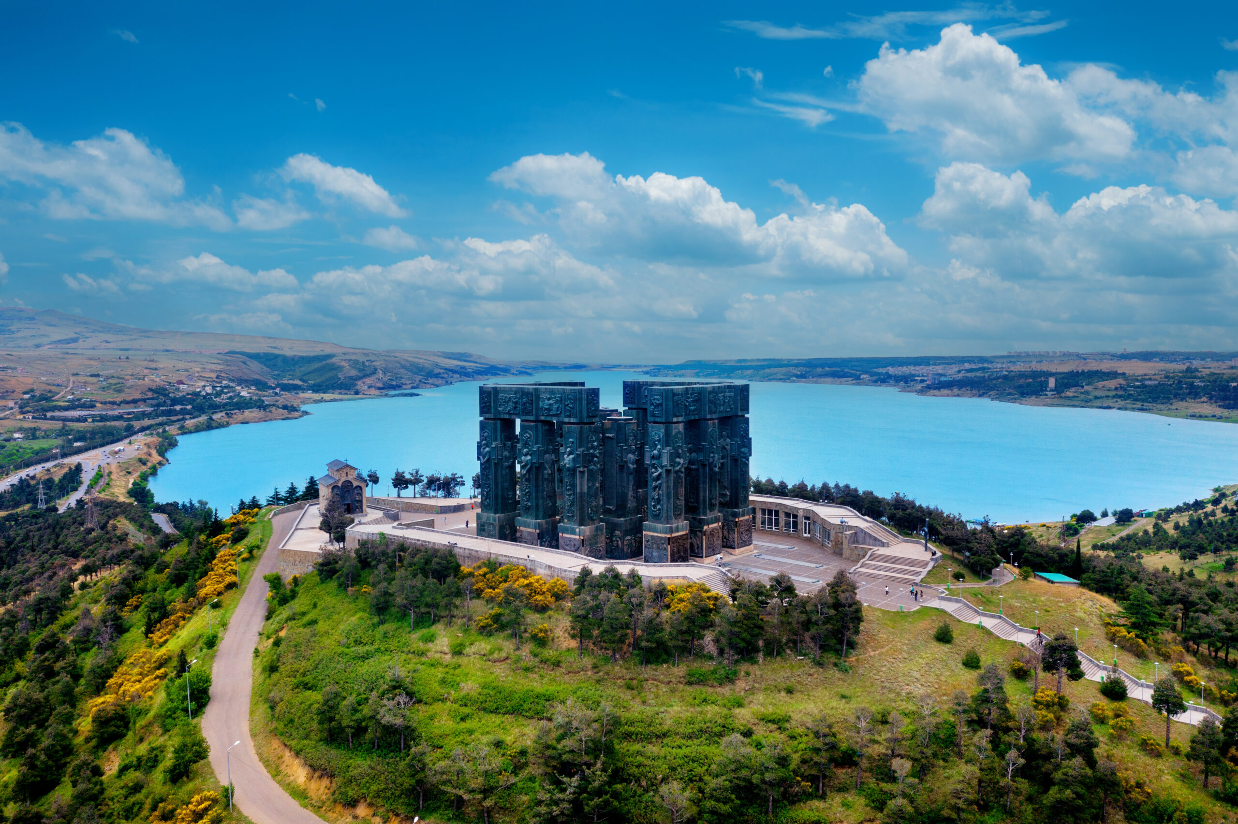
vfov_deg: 46.4
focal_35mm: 28
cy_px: 412
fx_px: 963
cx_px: 619
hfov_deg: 65.5
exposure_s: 1/640
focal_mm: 10.26
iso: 100
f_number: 5
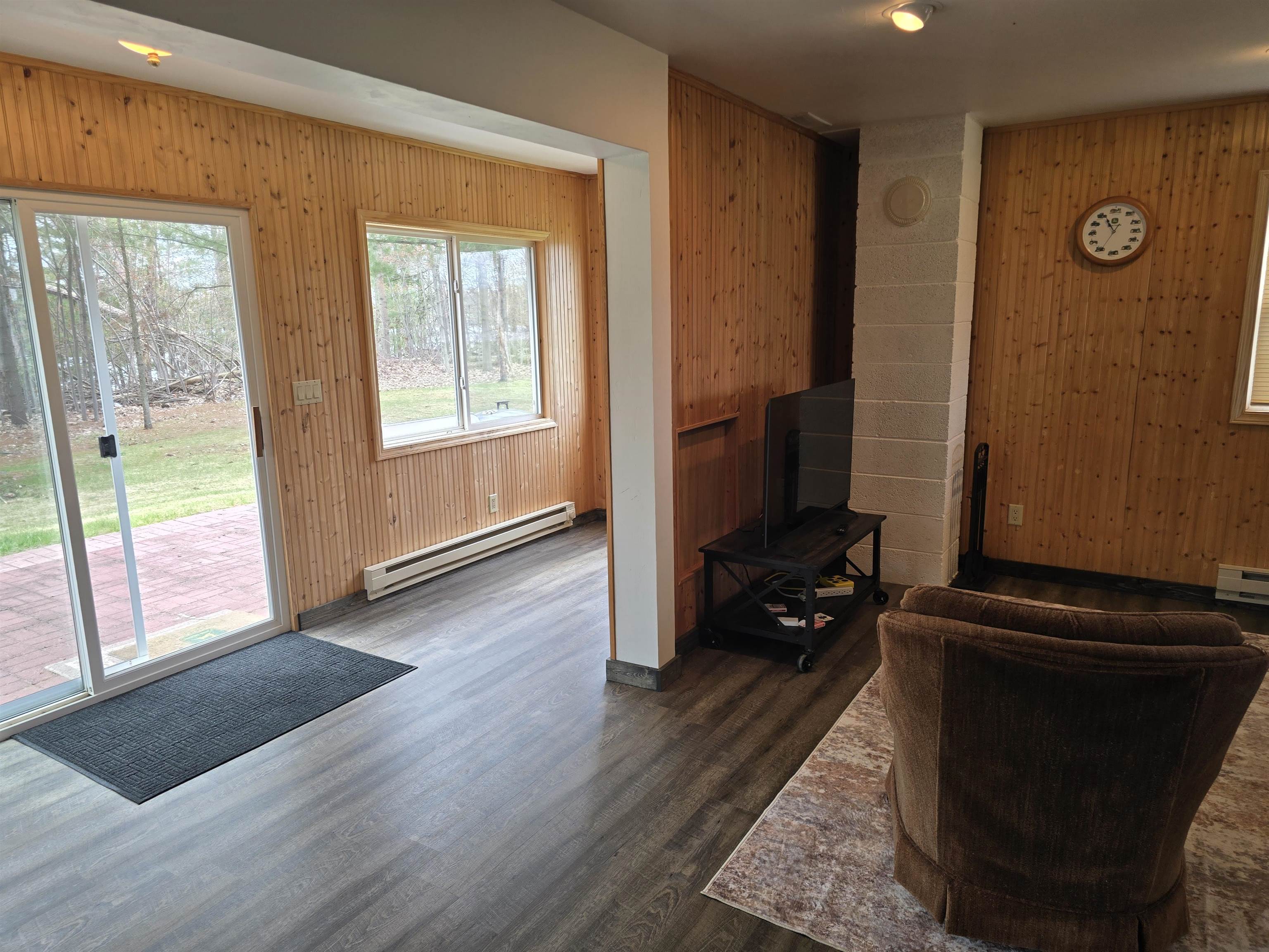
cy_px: 476
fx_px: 843
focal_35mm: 23
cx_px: 634
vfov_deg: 58.9
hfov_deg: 73.9
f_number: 1.7
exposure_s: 1/120
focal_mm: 6.3
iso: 50
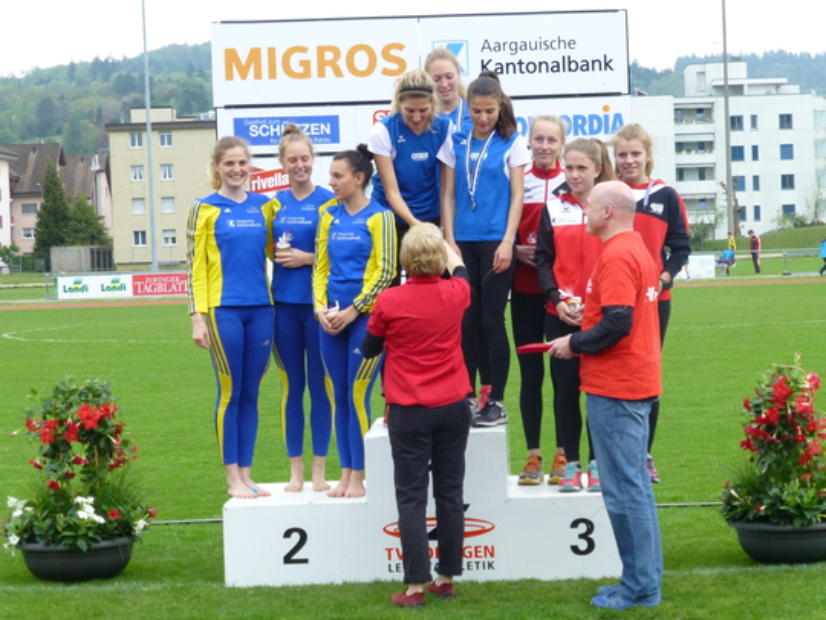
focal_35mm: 102
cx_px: 413
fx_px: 2434
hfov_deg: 19.3
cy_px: 310
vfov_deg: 14.5
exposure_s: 1/250
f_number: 5.3
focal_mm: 18.2
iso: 400
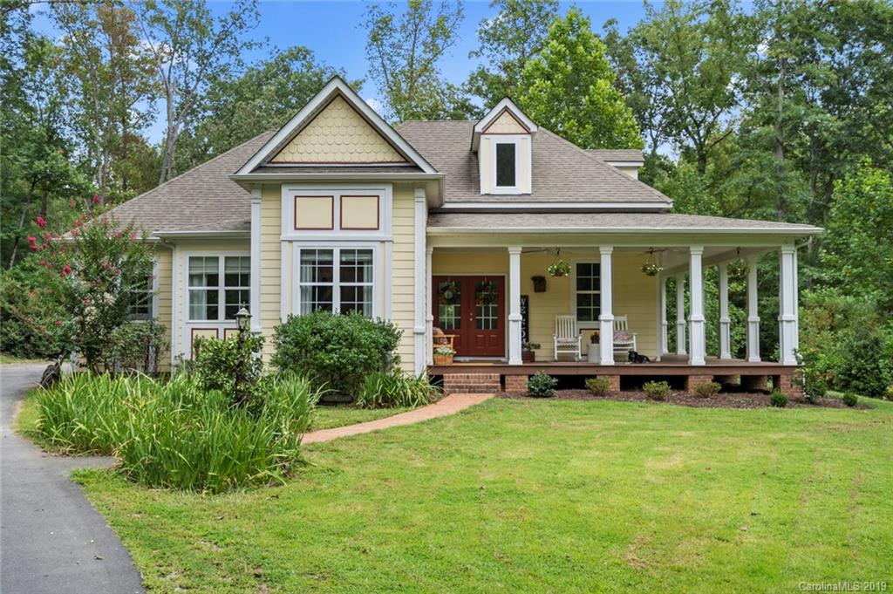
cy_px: 297
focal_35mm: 35
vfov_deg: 37.8
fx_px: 867
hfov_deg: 54.5
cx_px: 446
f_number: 5.6
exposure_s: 1/200
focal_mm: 35
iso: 200
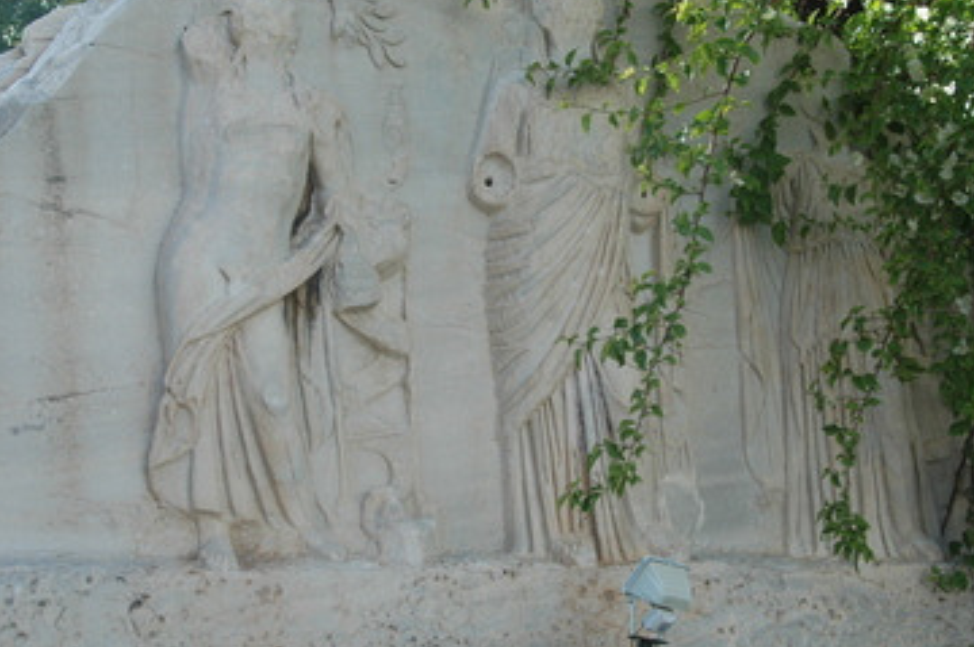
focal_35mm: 66
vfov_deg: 20.5
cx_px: 501
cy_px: 290
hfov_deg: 30.5
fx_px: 1783
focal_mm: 36
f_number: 8
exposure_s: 1/250
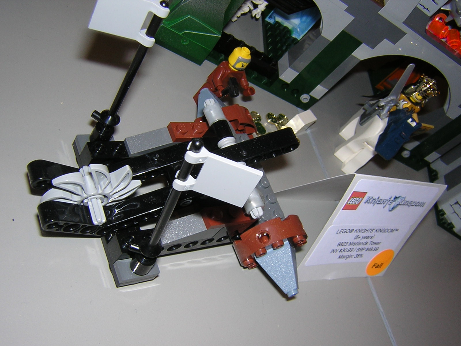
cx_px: 230
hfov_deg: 51.4
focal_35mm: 36
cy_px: 173
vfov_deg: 39.7
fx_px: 479
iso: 100
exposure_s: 1/60.1
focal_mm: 4.7
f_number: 5.2
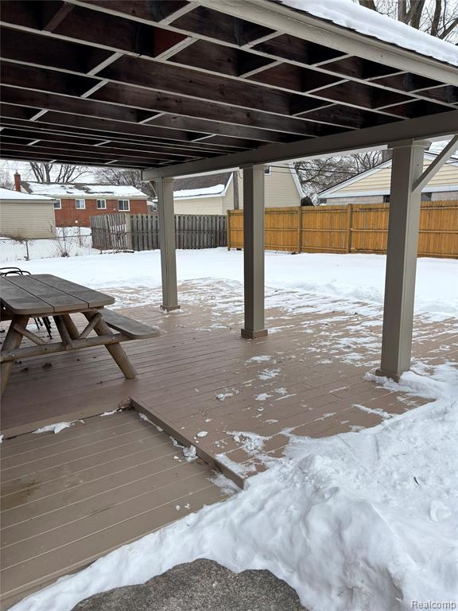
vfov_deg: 67.3
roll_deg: +0.5
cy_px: 306
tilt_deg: -13.0
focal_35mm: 26
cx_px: 229
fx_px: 459
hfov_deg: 53.1
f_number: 1.6
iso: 50
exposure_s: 1/1164
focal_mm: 5.96
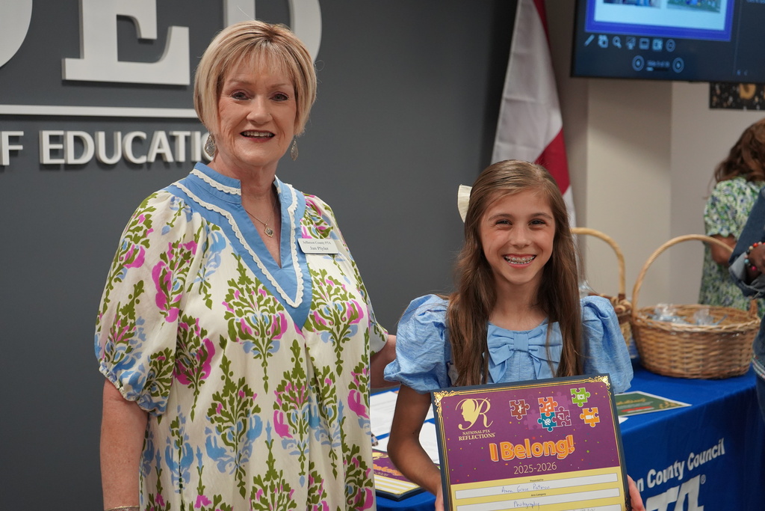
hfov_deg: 40.3
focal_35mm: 49
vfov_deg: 27.5
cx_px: 382
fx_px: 1041
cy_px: 256
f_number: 4.5
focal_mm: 49
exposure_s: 1/160
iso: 3200
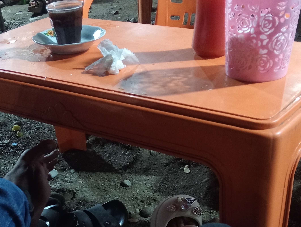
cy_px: 218
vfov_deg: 25.9
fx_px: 470
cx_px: 105
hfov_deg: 35.2
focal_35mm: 54
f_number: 1.8
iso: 1875
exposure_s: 1/25
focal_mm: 3.98
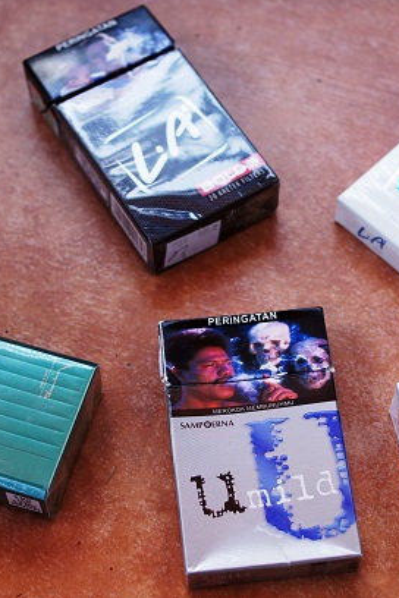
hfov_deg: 17.1
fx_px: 1326
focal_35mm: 80
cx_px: 238
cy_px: 299
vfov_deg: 25.4
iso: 100
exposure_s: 1/160
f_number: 3.2
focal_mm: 35
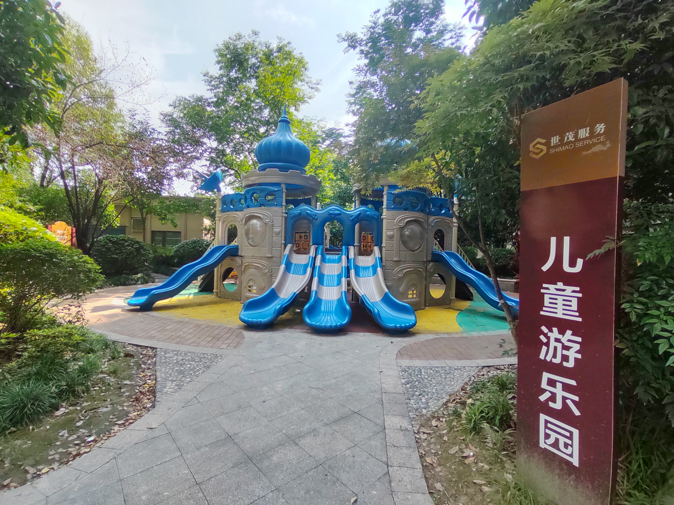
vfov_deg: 78.1
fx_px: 312
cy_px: 252
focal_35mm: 16
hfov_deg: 94.5
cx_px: 337
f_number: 2.2
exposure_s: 1/603
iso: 100
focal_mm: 1.68
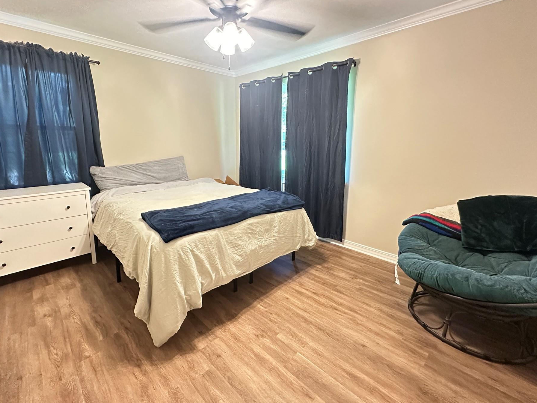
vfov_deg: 77.8
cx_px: 247
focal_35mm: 16
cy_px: 180
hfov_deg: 94.3
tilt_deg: -8.2
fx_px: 248
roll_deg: -0.1
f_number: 2.2
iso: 1000
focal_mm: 2.22
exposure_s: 1/60
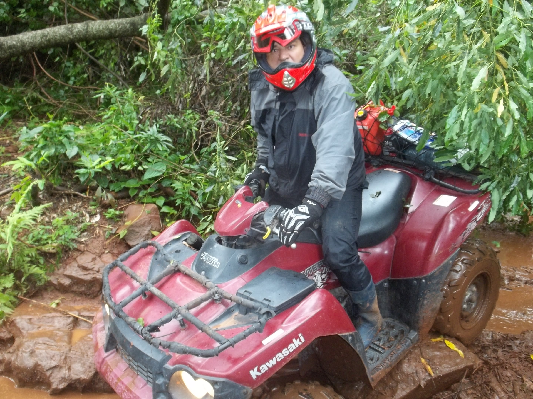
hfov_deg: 55.4
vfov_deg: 42.9
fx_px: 508
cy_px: 200
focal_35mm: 33
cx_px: 266
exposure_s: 1/60
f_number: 3.3
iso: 160
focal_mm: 5.9
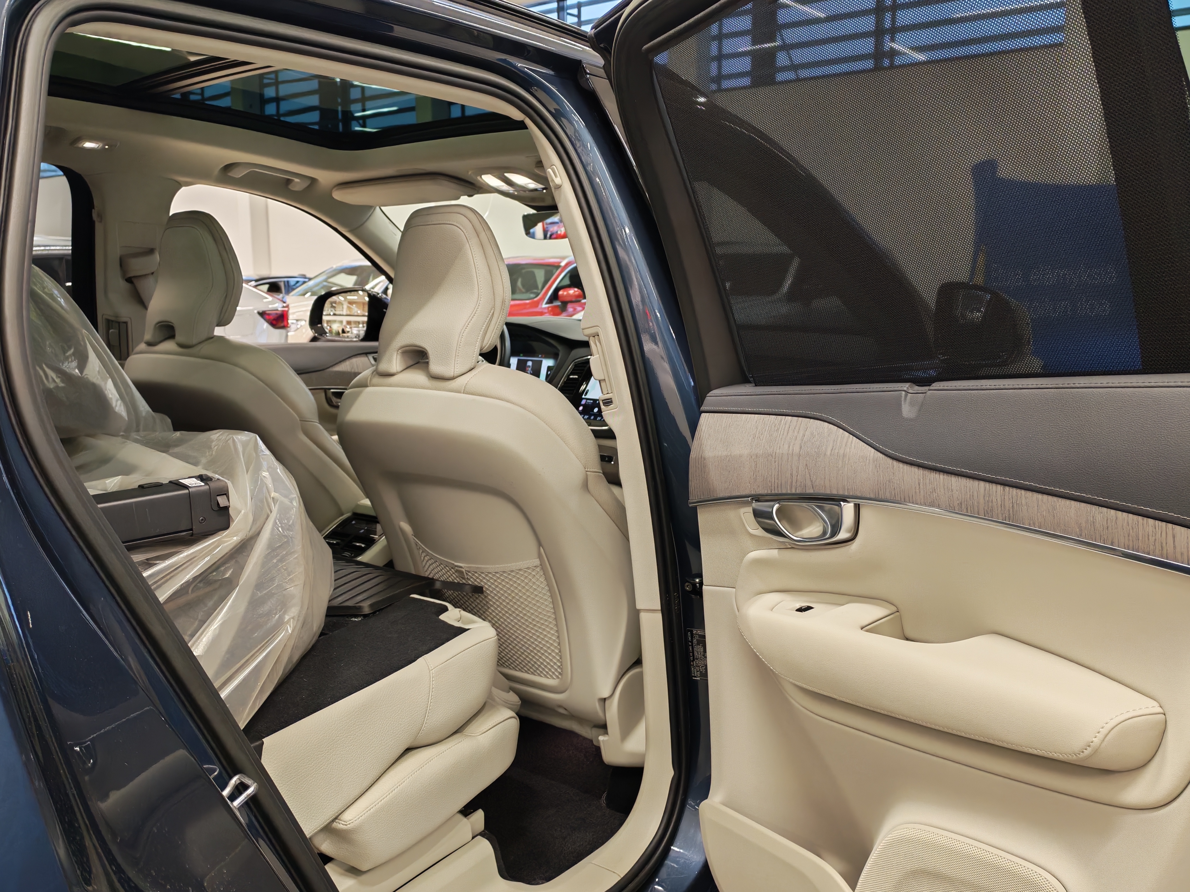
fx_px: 1100
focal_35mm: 32
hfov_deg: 56.8
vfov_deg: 44.2
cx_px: 595
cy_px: 446
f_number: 1.9
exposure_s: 1/100
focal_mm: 6.12
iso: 994
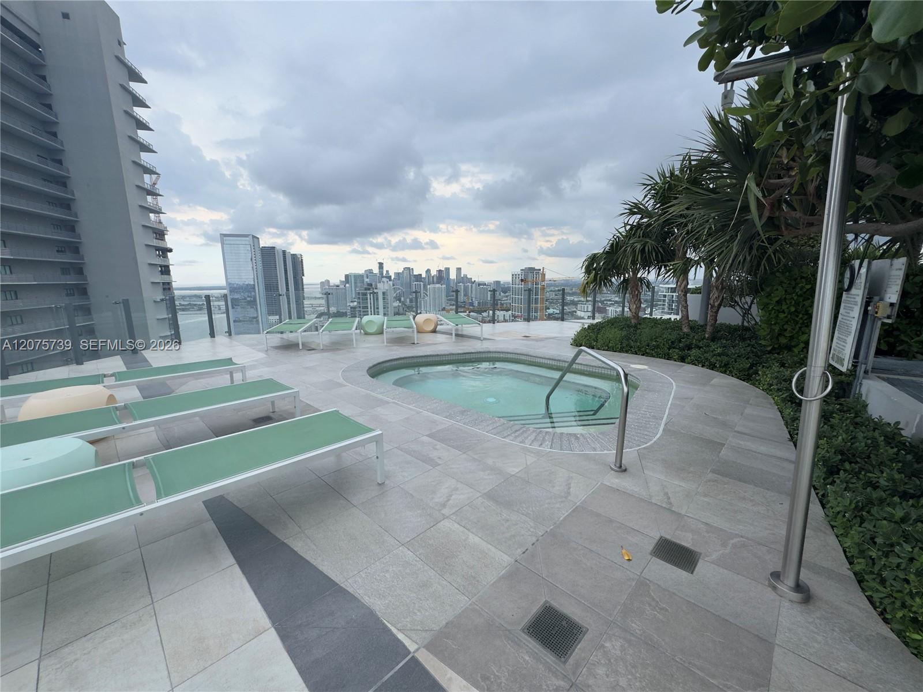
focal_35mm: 14
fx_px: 373
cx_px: 462
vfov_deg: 85.7
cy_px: 346
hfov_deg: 102.1
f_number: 2.2
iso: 40
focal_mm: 2.22
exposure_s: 1/438
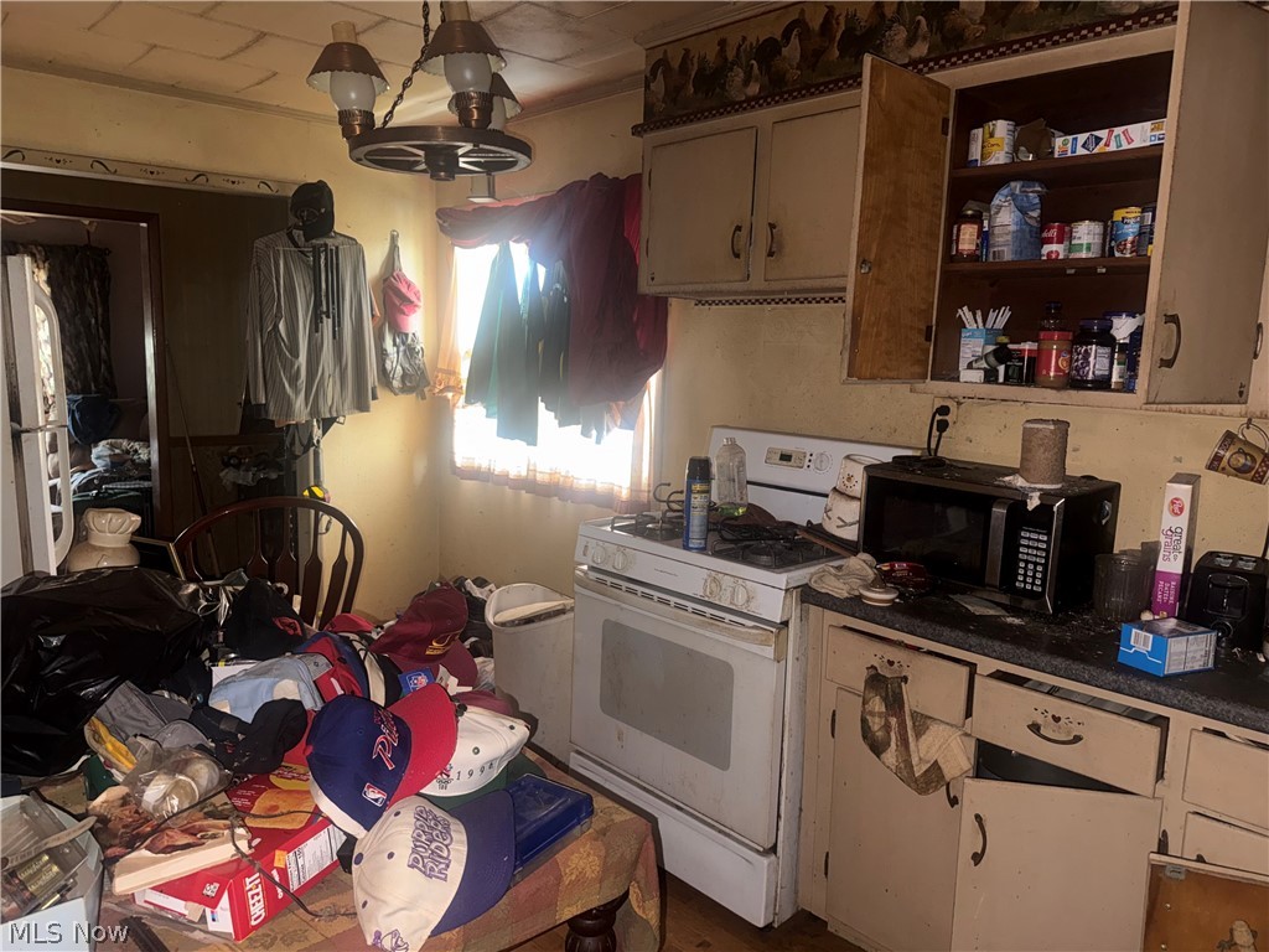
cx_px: 634
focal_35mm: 24
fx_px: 880
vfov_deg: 56.8
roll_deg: -1.5
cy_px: 476
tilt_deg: -8.2
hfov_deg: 71.6
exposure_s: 1/8
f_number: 1.78
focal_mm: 6.76
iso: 160
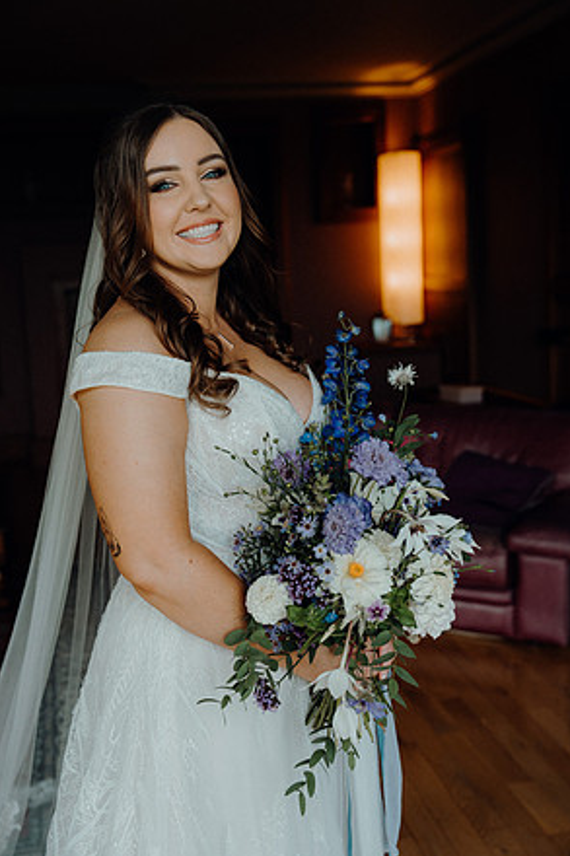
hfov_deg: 31.2
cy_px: 436
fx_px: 1022
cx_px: 290
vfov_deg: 45.4
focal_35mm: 43
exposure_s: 1/200
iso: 640
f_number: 3.5
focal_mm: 42
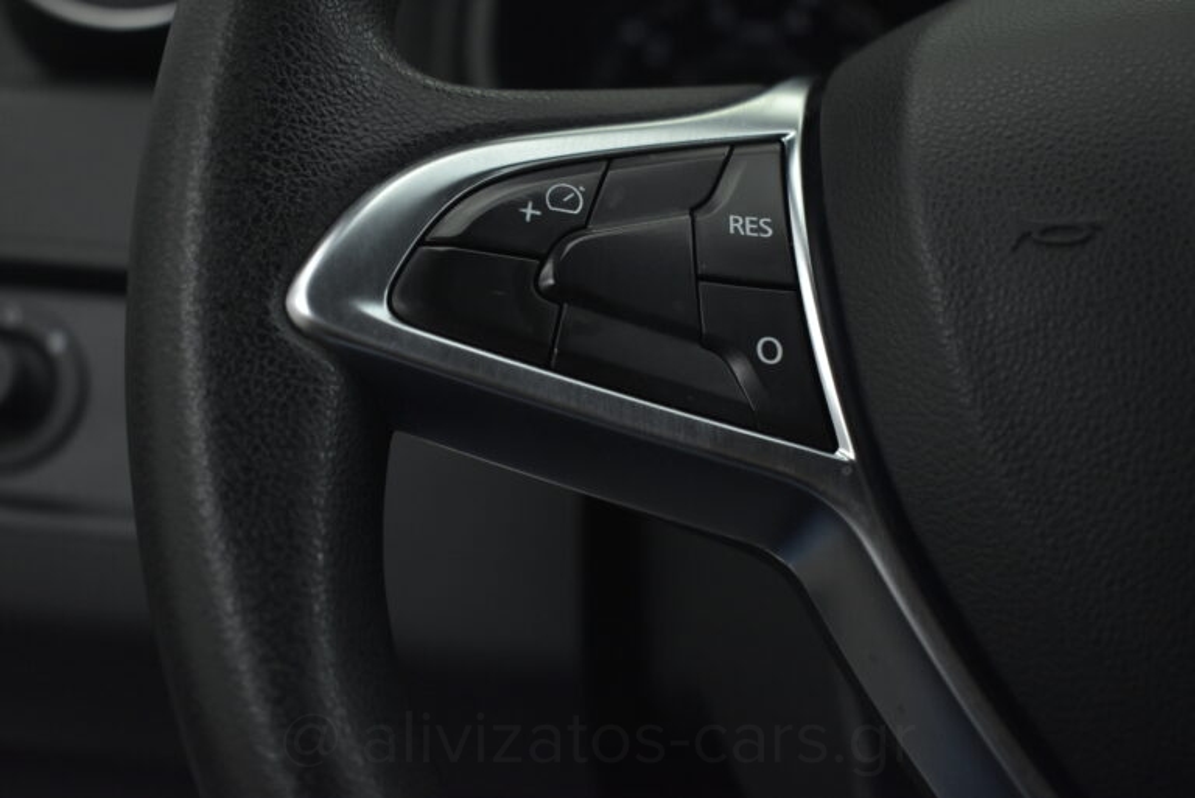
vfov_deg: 28.1
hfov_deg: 41.1
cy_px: 399
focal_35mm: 48
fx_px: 1594
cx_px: 598
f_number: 4.5
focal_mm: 32
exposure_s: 1/200
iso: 1600
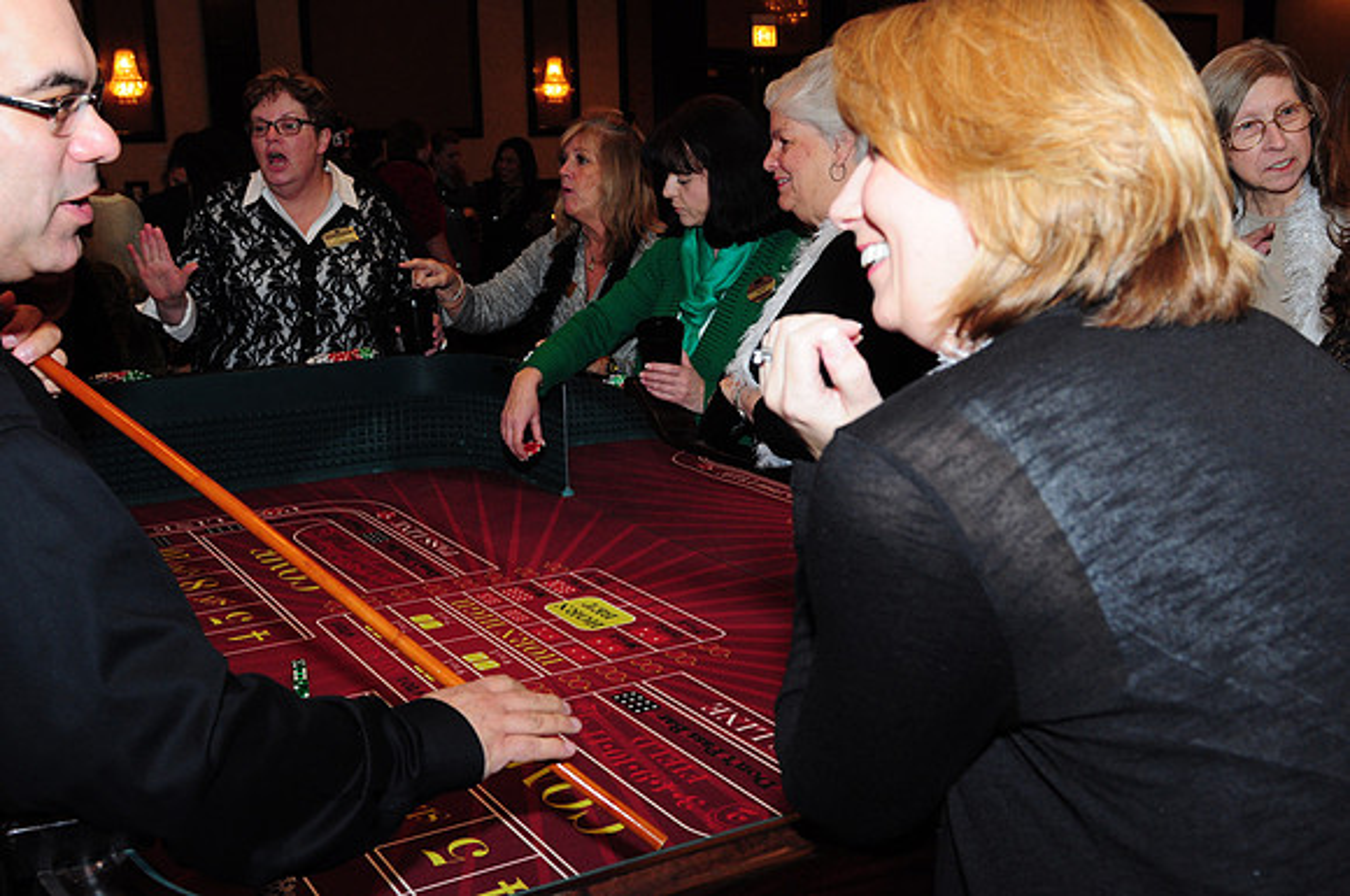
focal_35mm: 39
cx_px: 675
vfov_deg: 34.1
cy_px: 448
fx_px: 1460
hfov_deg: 49.6
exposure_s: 1/60
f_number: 5.6
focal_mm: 26
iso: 800
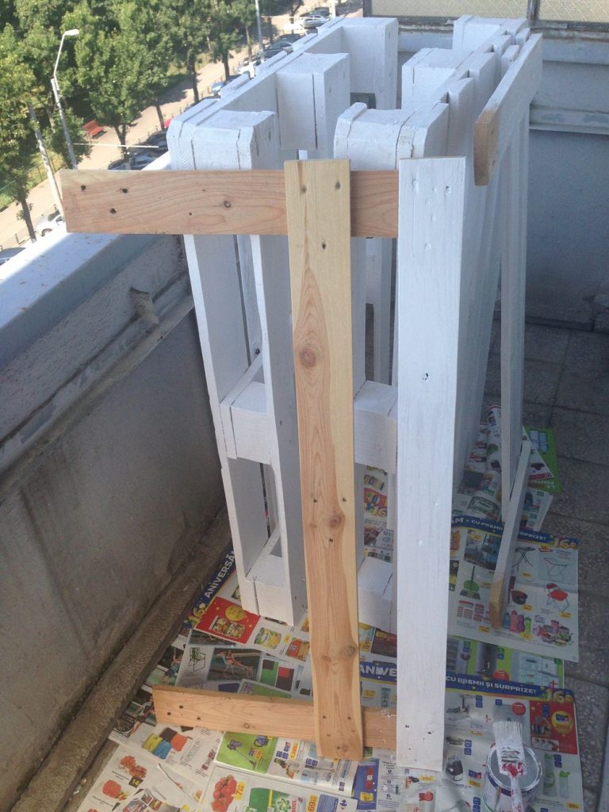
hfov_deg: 42.9
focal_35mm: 33
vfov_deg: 55.4
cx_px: 304
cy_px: 406
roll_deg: +3.2
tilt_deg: -35.9
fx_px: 774
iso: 50
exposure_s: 1/553
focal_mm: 4.12
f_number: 2.4
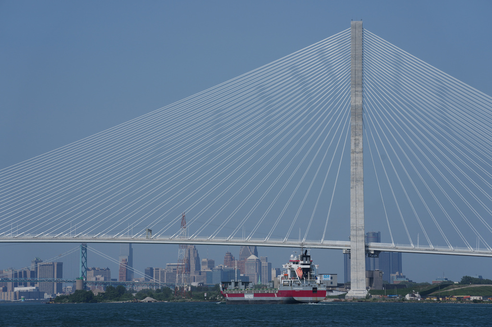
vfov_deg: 6.9
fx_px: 2732
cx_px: 246
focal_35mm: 200
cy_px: 164
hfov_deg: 10.3
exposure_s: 1/1250
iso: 200
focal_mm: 200
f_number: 8
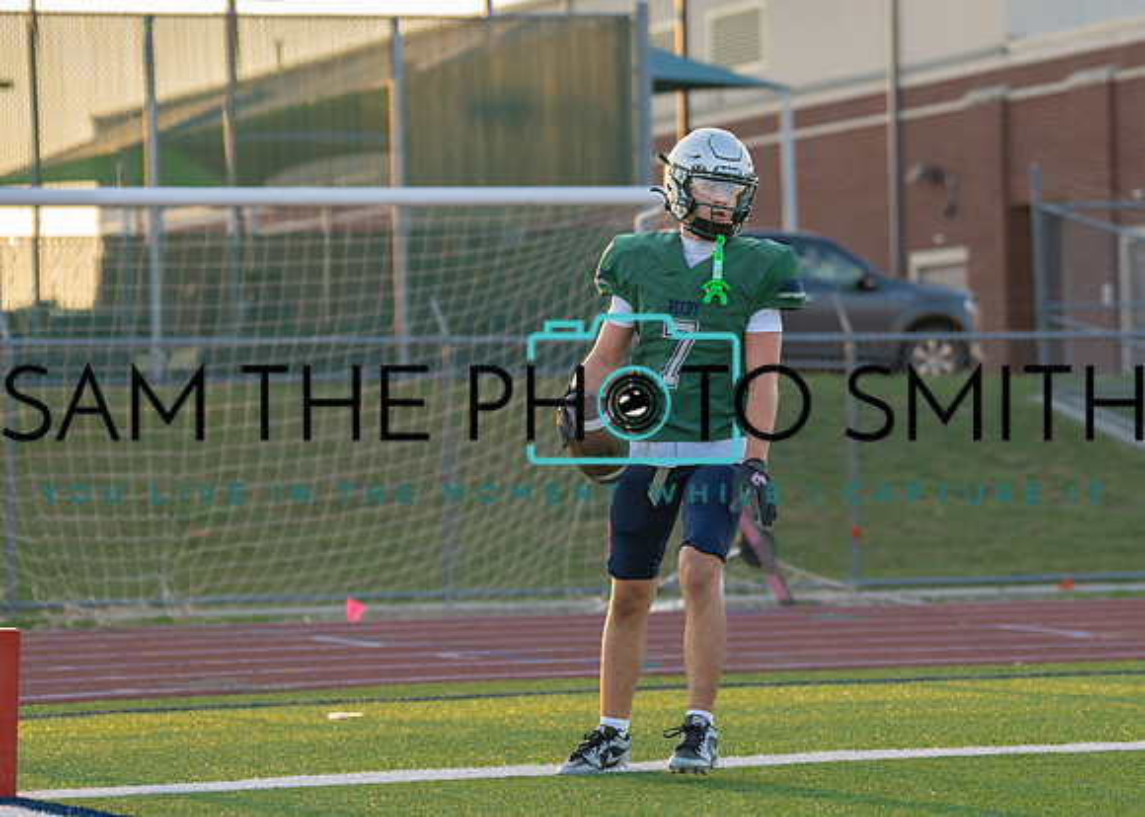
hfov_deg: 13.4
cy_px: 333
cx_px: 623
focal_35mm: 150
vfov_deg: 9.6
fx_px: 4869
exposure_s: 1/800
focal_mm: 100
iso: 320
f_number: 2.8
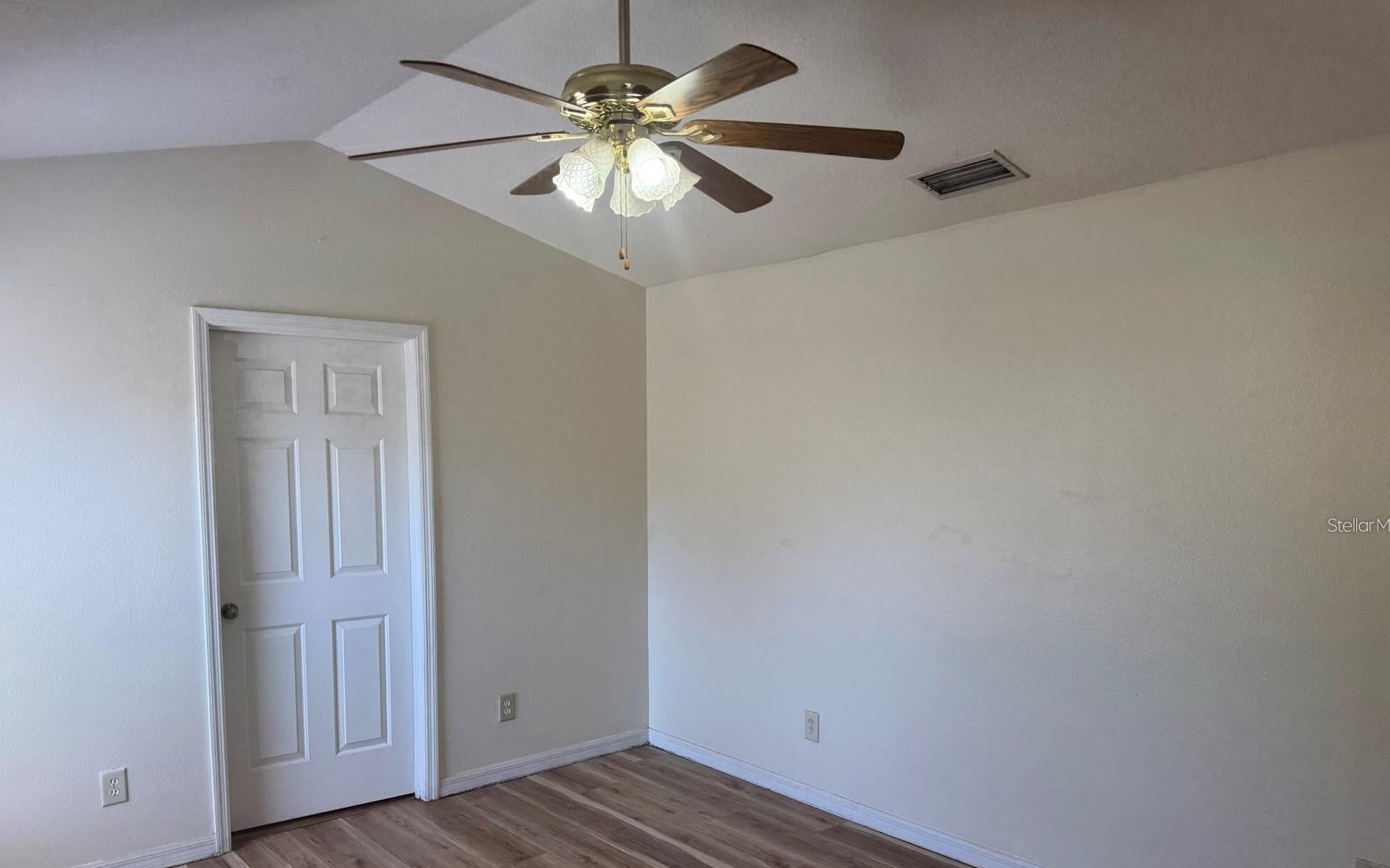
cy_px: 525
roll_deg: -0.1
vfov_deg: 47.3
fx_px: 985
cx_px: 701
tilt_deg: -5.2
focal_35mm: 26
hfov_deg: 70.4
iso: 100
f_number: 1.78
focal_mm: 6.76
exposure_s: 1/164
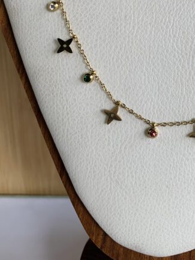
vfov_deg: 37.3
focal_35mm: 48
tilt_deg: -18.2
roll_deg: -0.2
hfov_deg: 29.7
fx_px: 360
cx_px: 151
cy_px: 31
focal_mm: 4.25
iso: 40
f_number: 1.8
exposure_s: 1/100
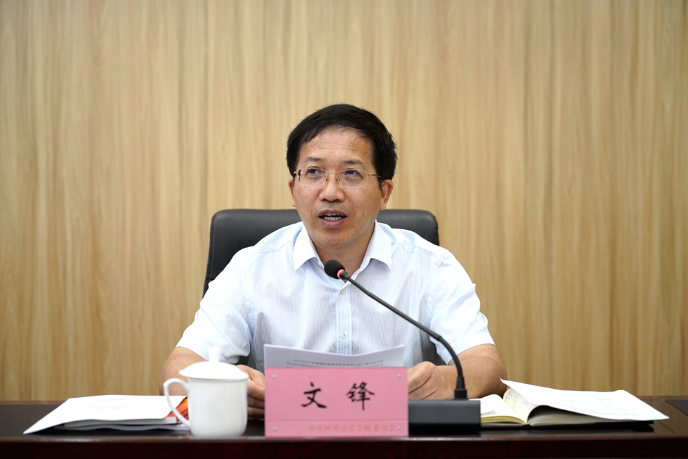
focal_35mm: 72
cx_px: 344
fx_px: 1376
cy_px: 230
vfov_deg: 18.9
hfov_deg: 28.1
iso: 3200
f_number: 4
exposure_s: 1/200
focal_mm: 72
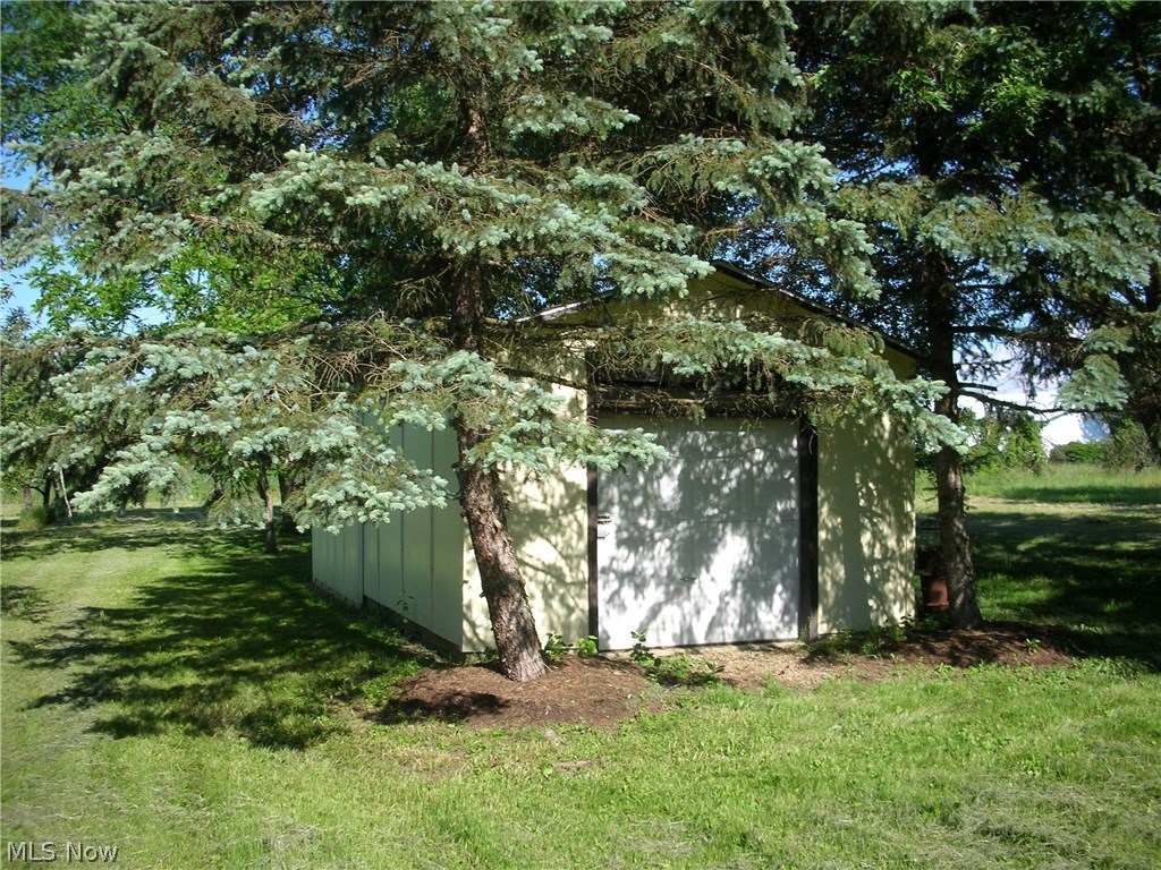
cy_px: 435
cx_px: 580
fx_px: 1174
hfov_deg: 52.6
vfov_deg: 40.7
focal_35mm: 35
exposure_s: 1/52.7
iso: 50
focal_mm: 5.8
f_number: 8.5
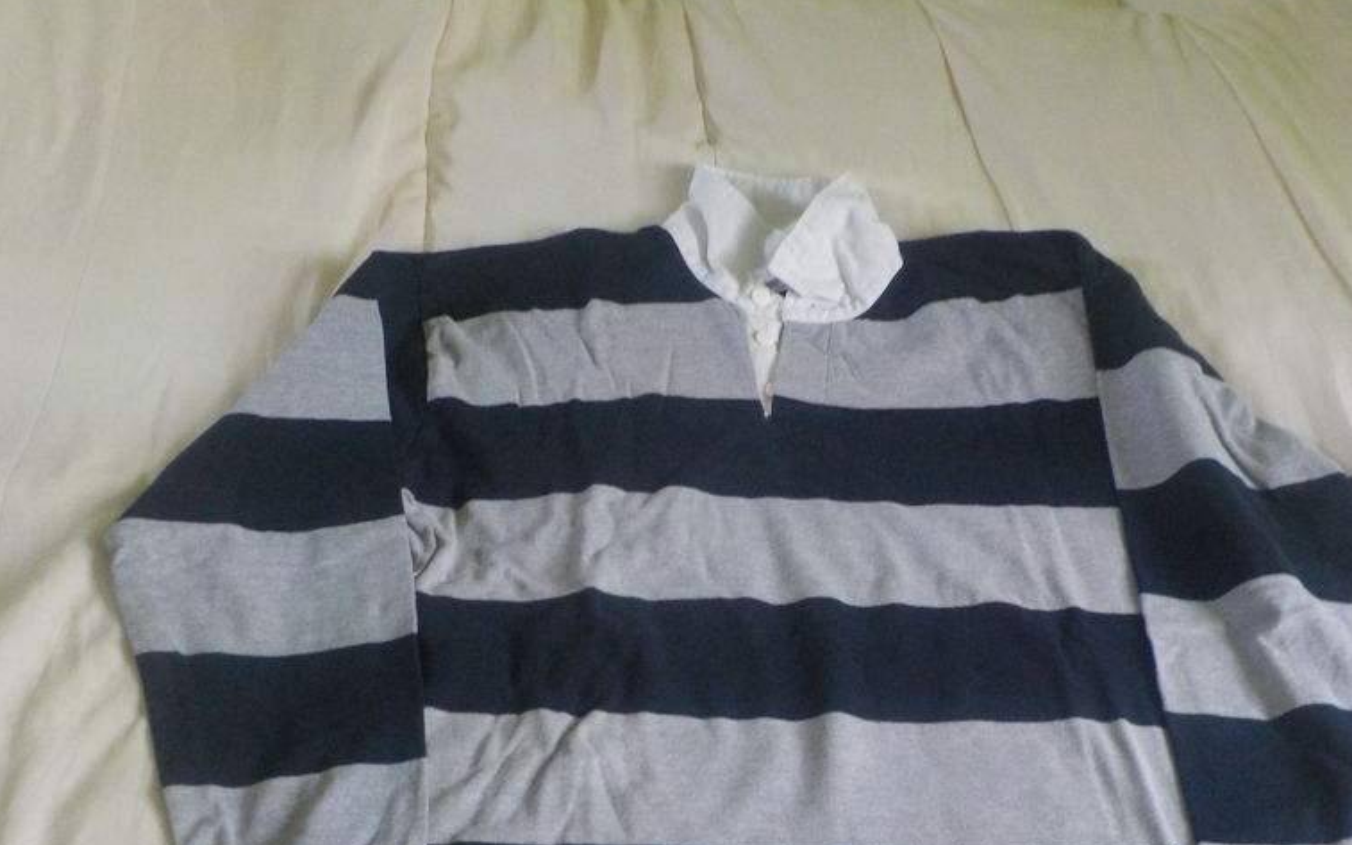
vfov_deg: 30.1
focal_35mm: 42
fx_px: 1547
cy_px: 623
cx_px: 745
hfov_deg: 47.1
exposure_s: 1/30
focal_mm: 4.1
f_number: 3.3
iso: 400
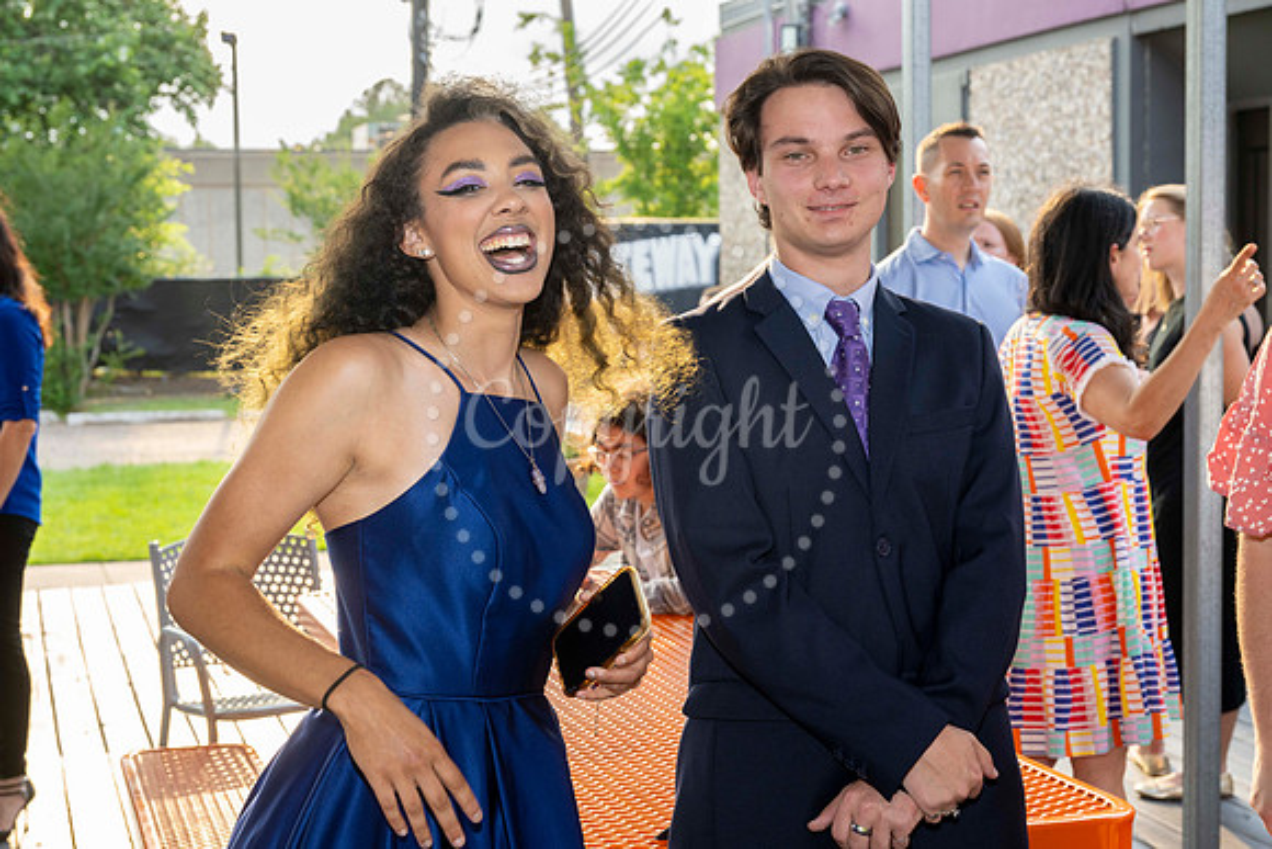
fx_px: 1979
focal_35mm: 56
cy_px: 424
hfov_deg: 35.6
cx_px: 636
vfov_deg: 24.2
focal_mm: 56
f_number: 7.1
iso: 500
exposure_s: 1/200
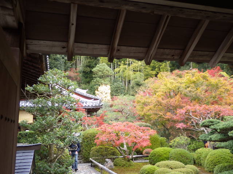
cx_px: 116
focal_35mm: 33
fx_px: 222
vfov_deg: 42.9
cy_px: 87
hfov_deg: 55.4
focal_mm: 5.9
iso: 125
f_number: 3.3
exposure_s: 1/60
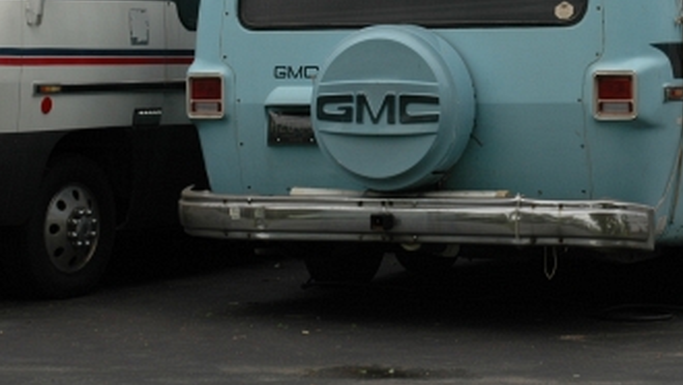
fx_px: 2844
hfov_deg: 13.7
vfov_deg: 7.7
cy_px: -26
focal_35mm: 157
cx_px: 439
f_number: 7.1
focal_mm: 55
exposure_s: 1/200
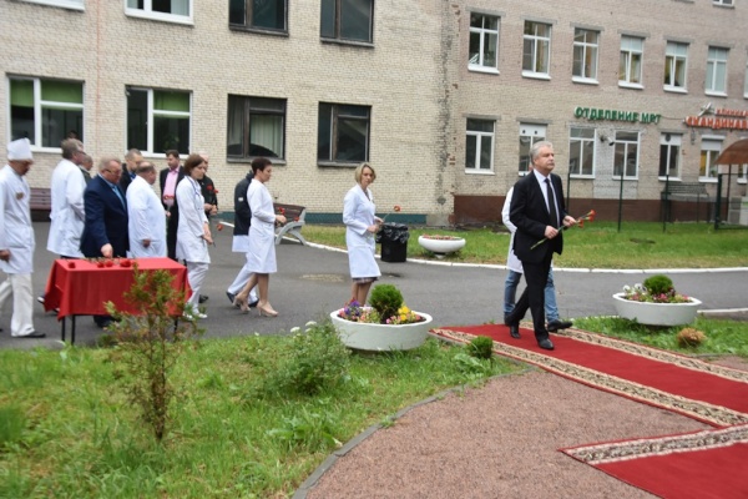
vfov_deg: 34.2
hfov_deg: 49.6
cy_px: 250
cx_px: 374
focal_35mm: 39
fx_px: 810
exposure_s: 1/125
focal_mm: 26
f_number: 5.6
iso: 800
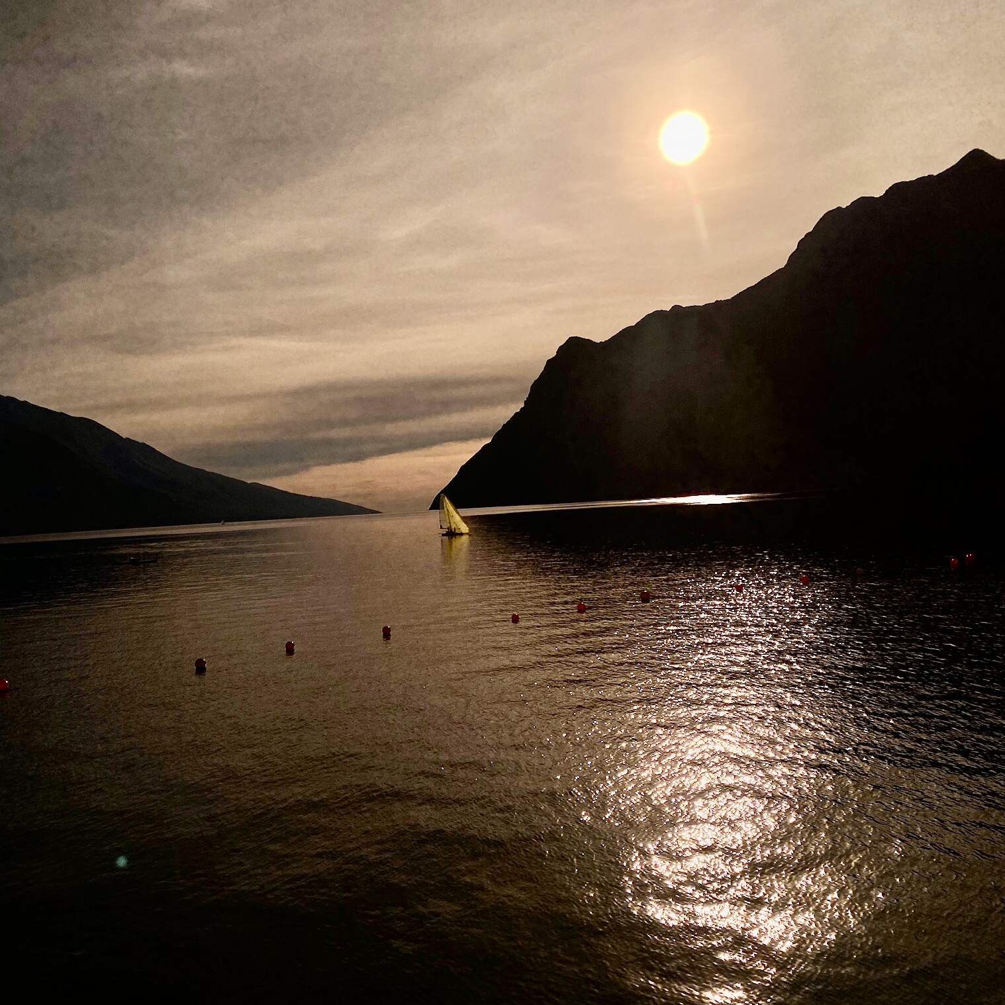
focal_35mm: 31
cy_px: 508
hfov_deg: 52.2
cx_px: 412
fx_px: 1018
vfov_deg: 52.5
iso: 32
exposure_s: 1/7692
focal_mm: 4.25
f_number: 1.8
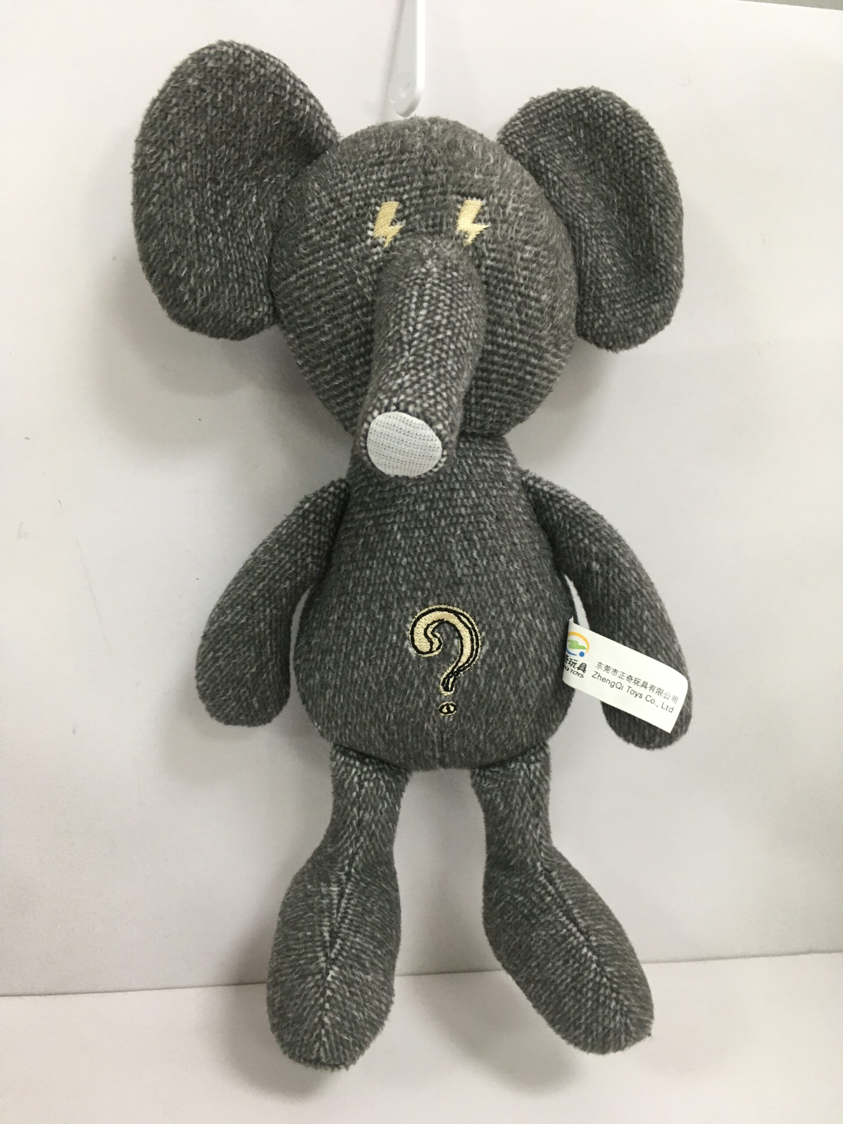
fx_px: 942
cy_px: 562
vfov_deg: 61.7
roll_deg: -1.7
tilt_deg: -10.8
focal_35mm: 29
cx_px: 422
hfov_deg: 48.2
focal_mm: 4.15
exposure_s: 1/33
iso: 100
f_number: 2.2
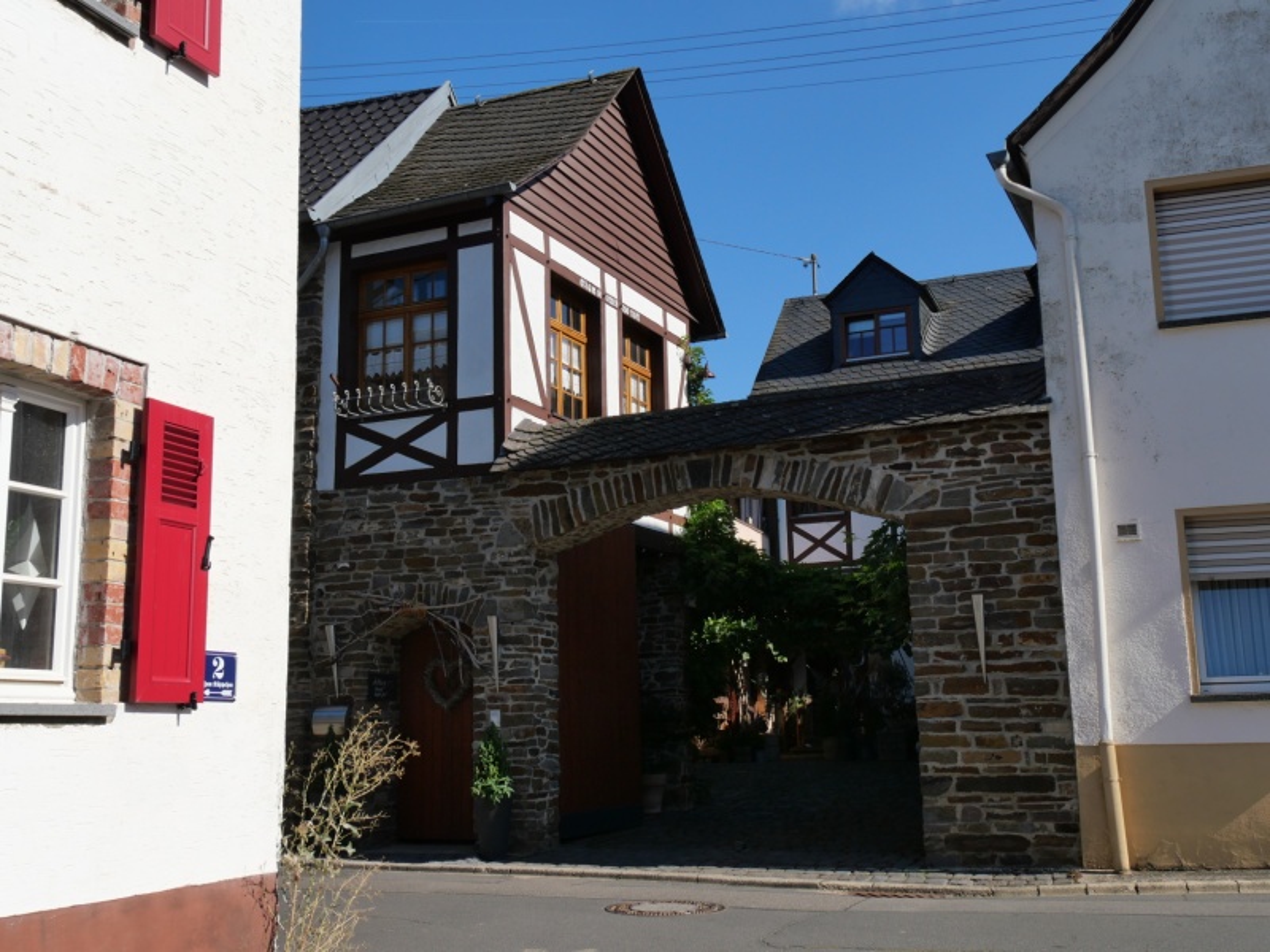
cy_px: 476
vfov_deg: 37.7
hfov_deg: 49.0
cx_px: 635
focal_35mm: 38
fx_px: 1394
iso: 200
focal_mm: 19
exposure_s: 1/500
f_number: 8
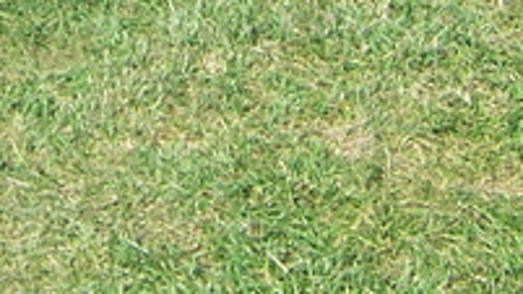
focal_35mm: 142
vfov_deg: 7.9
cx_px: -117
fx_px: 1969
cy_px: -432
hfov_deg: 14.6
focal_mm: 5.5
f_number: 3.4
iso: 80
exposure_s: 1/500
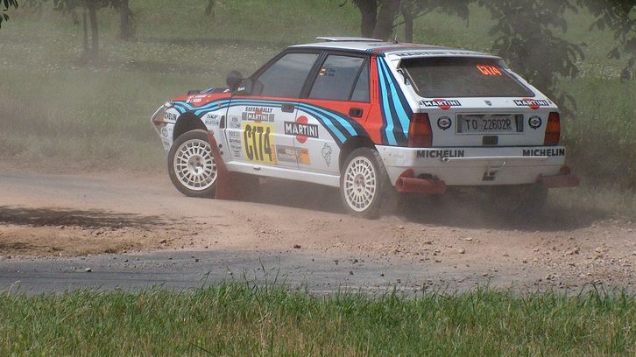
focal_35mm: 191
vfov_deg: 6.4
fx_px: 3220
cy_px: 116
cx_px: 288
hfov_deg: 11.3
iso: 200
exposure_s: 1/1031
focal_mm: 32.67
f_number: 7.2
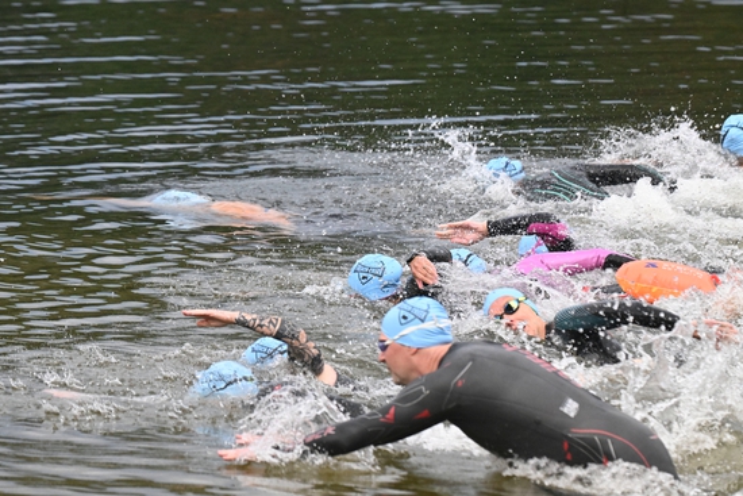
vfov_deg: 3.2
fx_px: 8877
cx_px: 372
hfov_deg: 4.8
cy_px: 248
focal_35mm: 430
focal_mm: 430
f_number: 10
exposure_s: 1/2500
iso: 6400
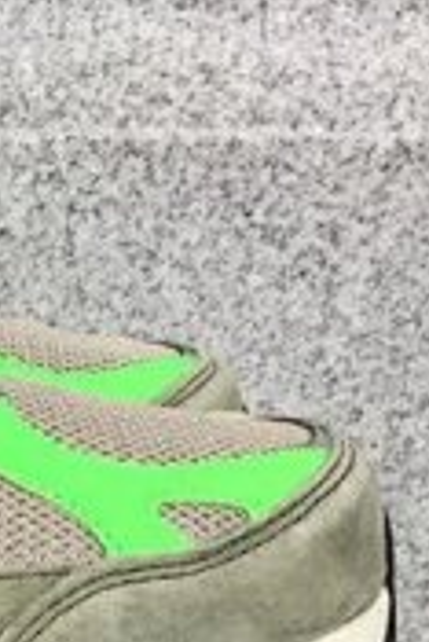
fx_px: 2105
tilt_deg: -21.0
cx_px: -425
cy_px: 792
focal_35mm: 118
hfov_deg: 10.7
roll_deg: +0.1
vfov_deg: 16.5
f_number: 2.4
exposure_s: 1/120
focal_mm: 3.3
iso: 40
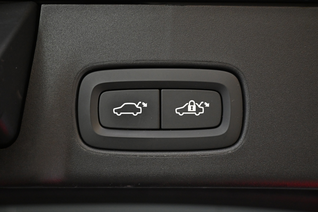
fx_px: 404
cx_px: 159
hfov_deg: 43.0
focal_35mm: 46
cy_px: 106
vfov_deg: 29.4
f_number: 4.8
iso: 2800
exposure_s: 1/50
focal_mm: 30.5
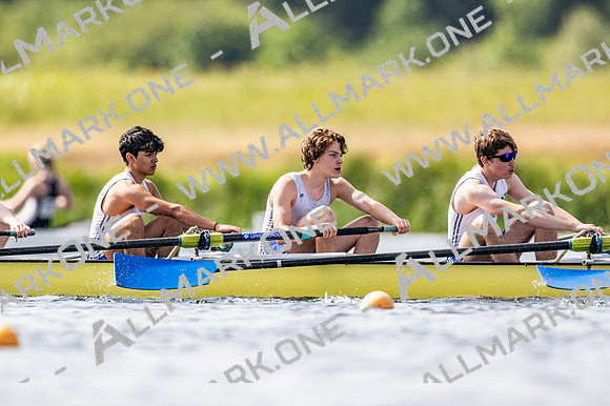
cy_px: 203
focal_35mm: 900
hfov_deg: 2.3
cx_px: 305
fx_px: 15241
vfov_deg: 1.5
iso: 200
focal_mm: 600
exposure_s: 1/2500
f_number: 4
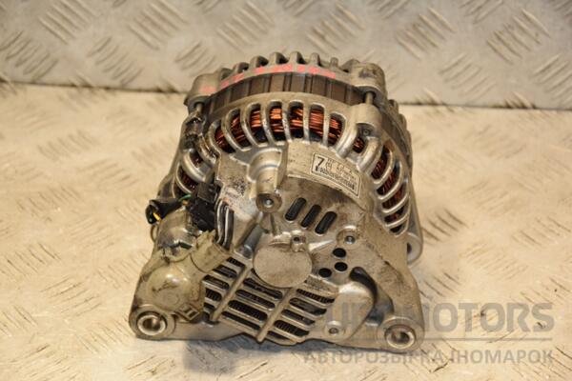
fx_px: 1668
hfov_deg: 19.5
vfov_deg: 13.0
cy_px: 190
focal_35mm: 105
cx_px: 286
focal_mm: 70
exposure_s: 1/160
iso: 800
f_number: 5.3
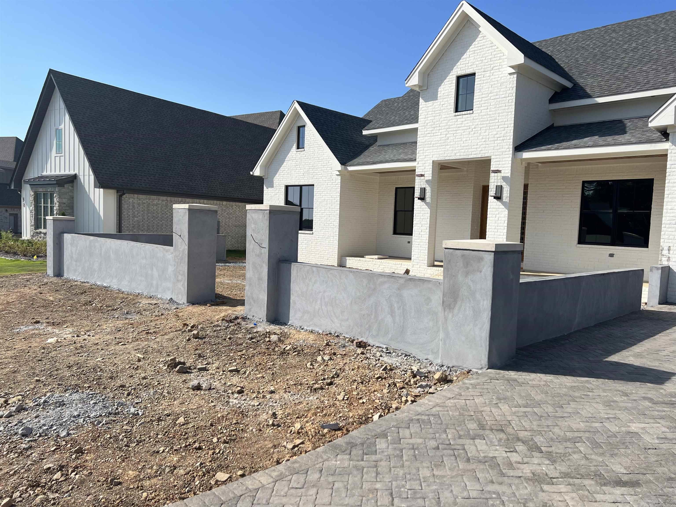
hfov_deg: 67.3
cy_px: 254
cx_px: 338
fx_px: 508
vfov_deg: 53.1
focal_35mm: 26
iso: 50
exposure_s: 1/4831
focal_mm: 5.7
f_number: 1.5
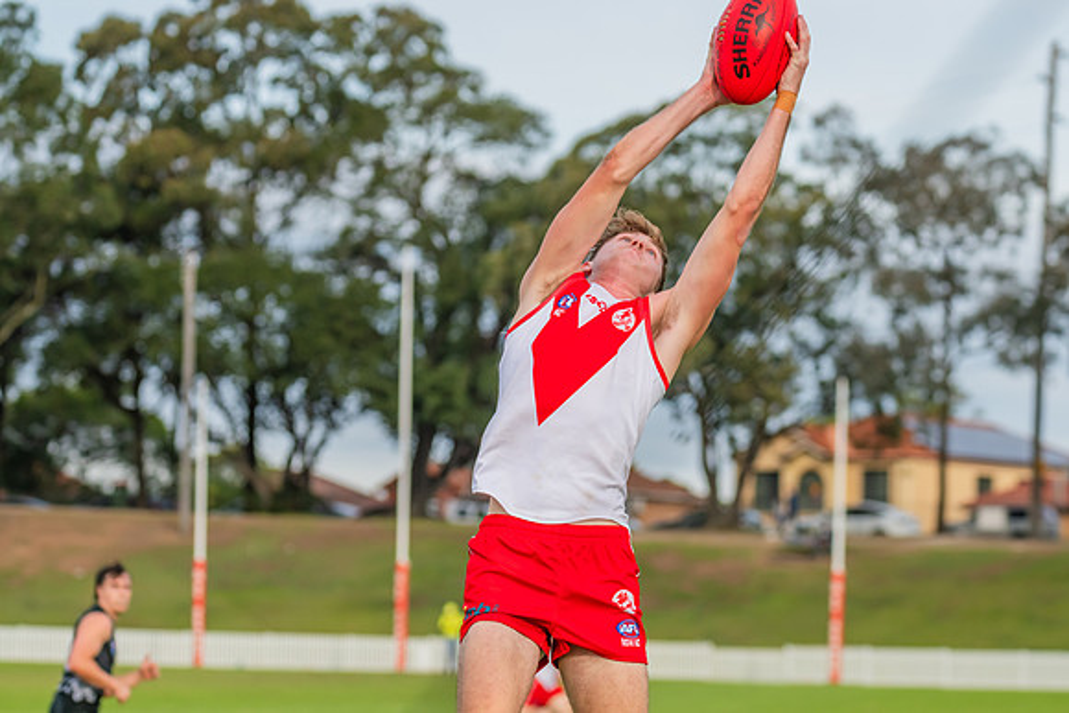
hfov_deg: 12.1
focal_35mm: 170
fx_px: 5061
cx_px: 534
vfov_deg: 8.1
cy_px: 356
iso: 800
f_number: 6.3
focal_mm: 170
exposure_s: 1/1600
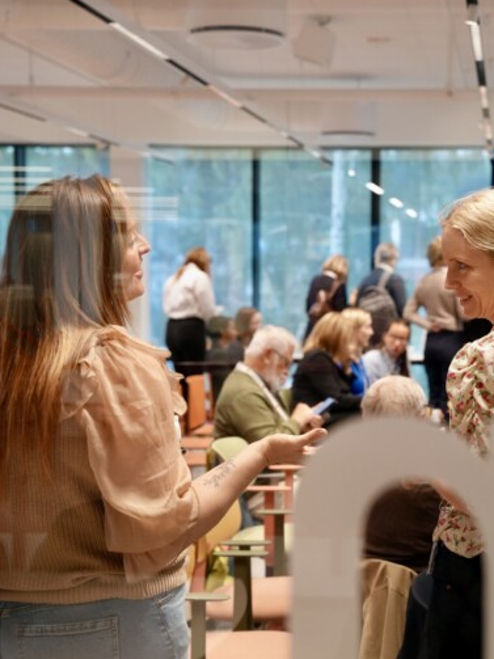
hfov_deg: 20.8
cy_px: 326
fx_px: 1325
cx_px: 405
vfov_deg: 27.9
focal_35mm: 70
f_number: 4
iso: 1600
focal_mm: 47.4
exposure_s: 1/160
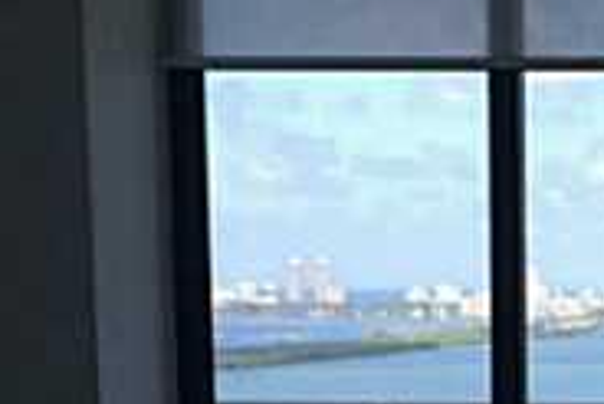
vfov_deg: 10.0
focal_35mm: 131
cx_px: 729
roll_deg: -0.6
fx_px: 2200
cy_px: 667
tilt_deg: -10.2
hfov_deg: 15.1
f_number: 2.2
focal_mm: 4.15
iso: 32
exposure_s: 1/507
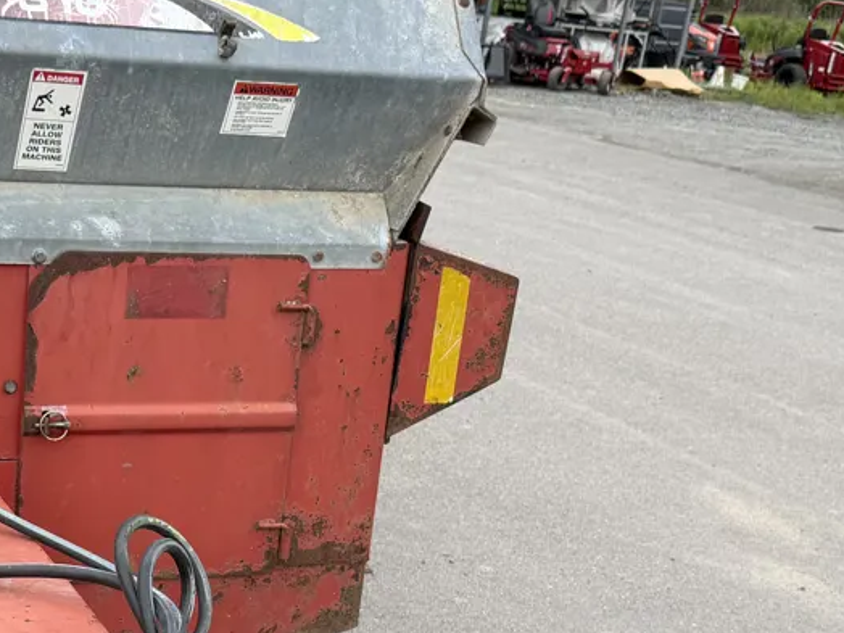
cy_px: 591
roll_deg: -5.4
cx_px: 159
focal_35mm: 66
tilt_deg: -24.6
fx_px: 1609
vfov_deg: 21.7
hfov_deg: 28.7
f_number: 1.78
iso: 80
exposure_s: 1/772
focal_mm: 6.76
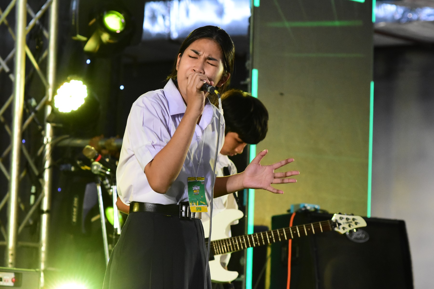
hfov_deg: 9.5
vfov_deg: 6.3
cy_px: 144
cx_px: 217
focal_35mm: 218
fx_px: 2623
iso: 4000
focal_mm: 145
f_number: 5.6
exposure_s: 1/200
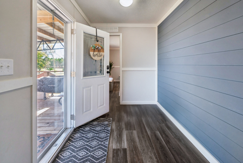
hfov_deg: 104.2
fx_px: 95
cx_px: 122
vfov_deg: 81.3
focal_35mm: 14
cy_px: 82
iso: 400
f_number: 9
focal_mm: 14
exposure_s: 1/40
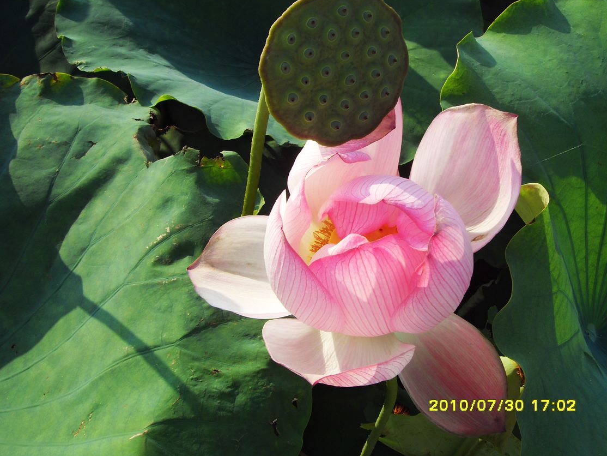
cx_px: 318
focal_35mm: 42
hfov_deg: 44.8
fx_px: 737
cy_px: 212
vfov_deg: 34.3
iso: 80
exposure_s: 1/180
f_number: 6.2
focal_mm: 6.6
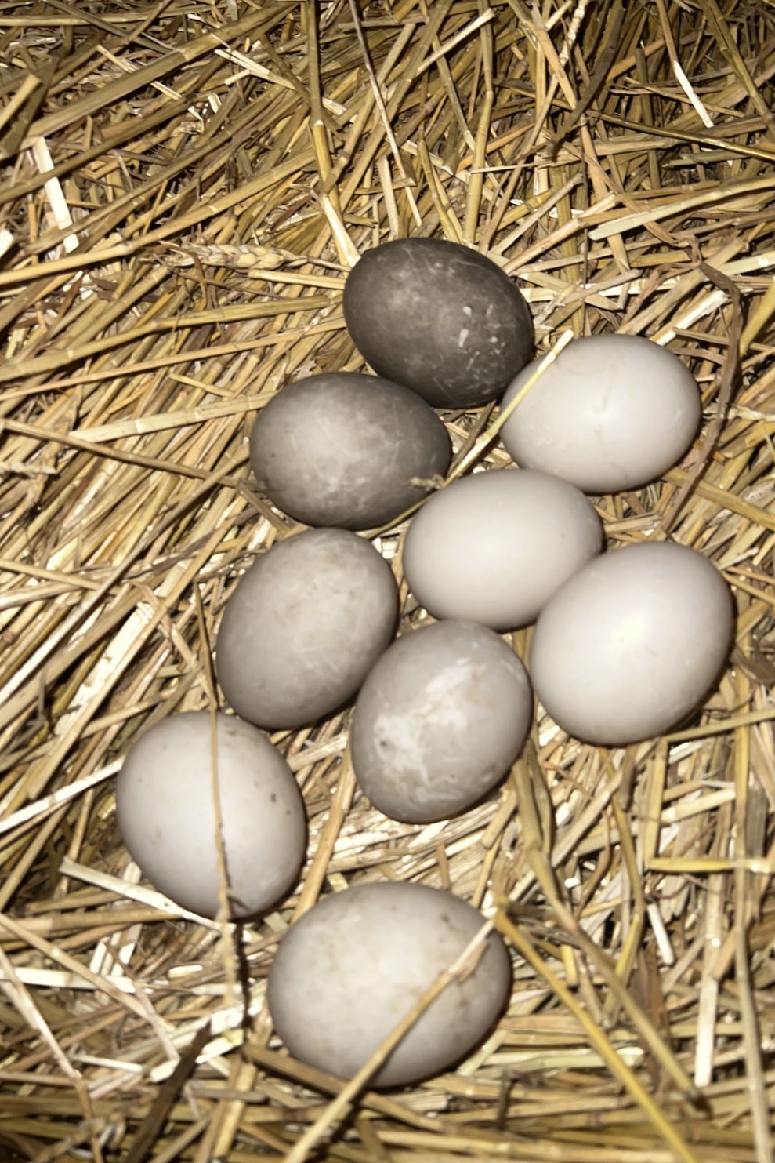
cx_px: 413
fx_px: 904
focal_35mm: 28
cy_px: 572
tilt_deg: -64.5
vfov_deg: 65.5
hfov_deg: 46.4
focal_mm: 5.7
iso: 40
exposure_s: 1/4
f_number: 1.5
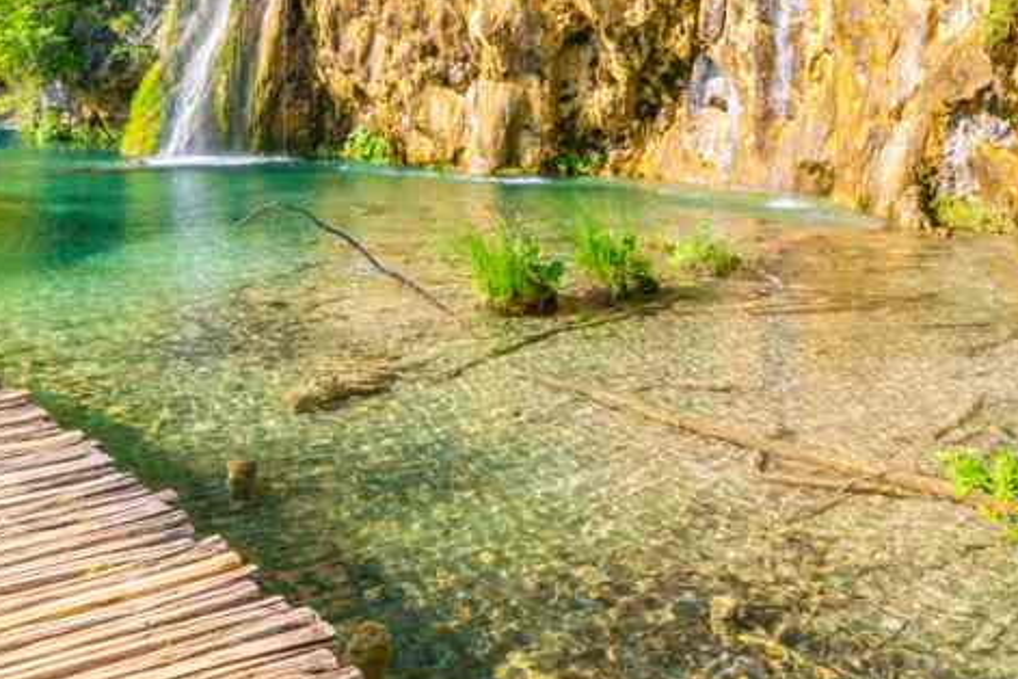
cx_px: 480
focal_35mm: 34
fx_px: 961
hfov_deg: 55.8
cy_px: 40
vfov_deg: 36.0
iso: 100
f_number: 10
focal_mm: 11
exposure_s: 1/25
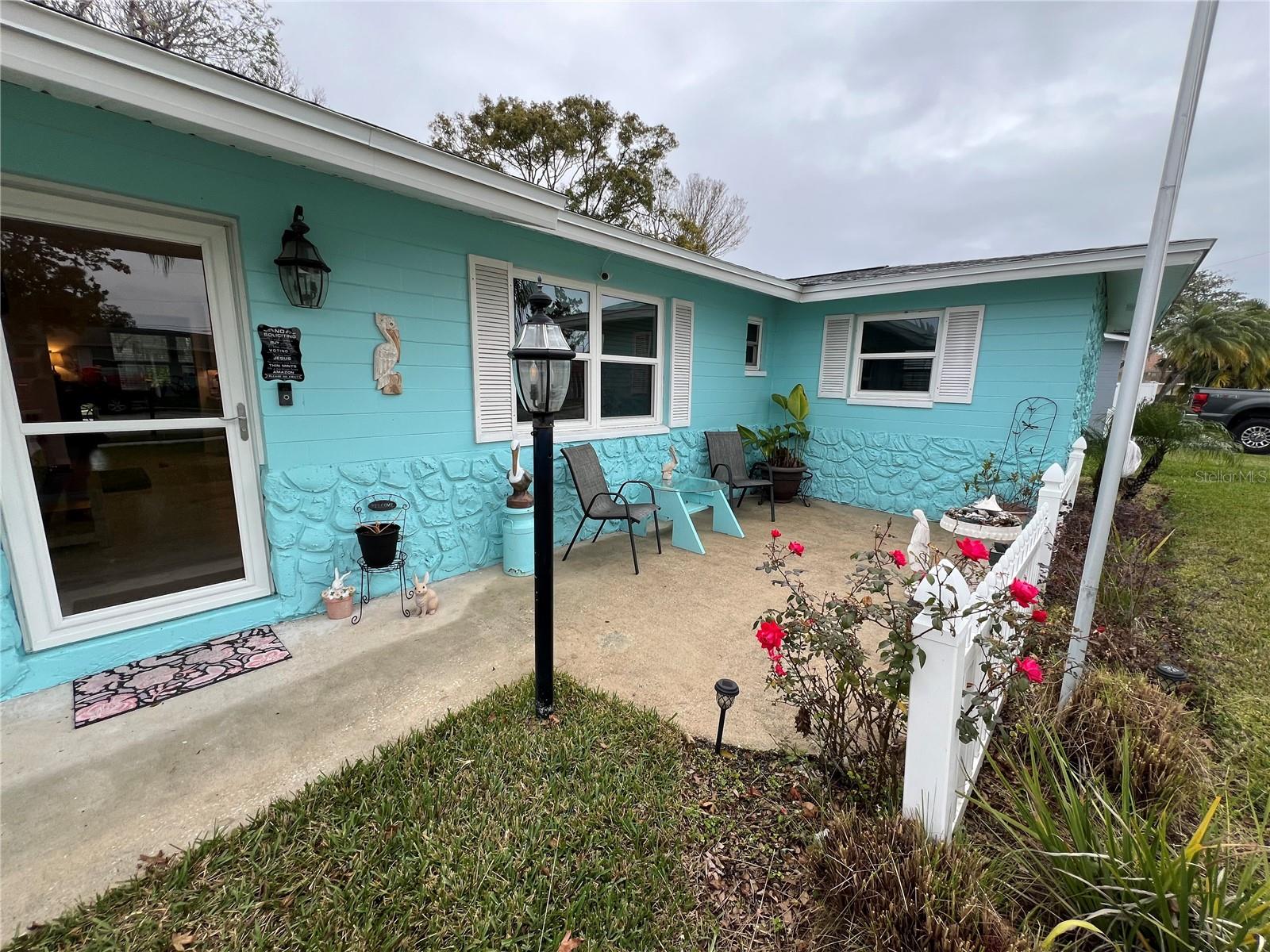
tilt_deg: -10.9
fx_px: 477
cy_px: 476
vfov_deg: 89.9
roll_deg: -0.6
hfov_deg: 106.2
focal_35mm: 13
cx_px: 635
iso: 40
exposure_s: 1/99
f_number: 1.8
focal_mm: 1.57
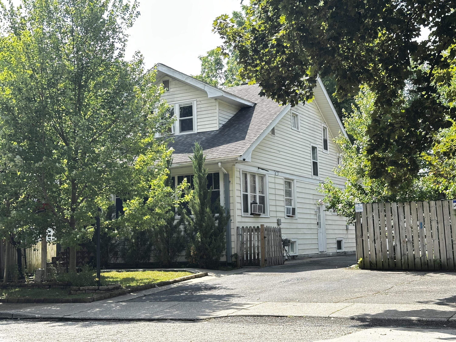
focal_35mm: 48
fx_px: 632
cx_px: 228
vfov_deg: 30.3
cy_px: 171
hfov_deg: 39.7
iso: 64
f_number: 1.78
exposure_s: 1/375
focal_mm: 6.86
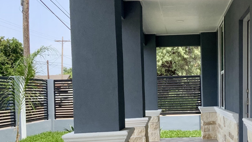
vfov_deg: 19.9
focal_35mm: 60
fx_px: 401
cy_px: 101
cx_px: 171
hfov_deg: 34.5
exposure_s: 1/739
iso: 16
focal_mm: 3
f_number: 1.8
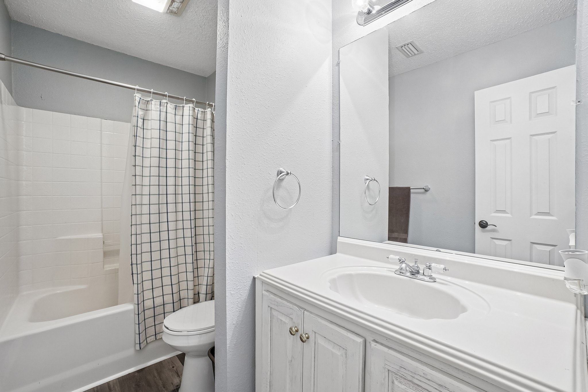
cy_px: 196
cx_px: 294
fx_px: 245
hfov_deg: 100.4
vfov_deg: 77.3
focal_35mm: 15
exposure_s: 1/10
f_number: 8
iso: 400
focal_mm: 10
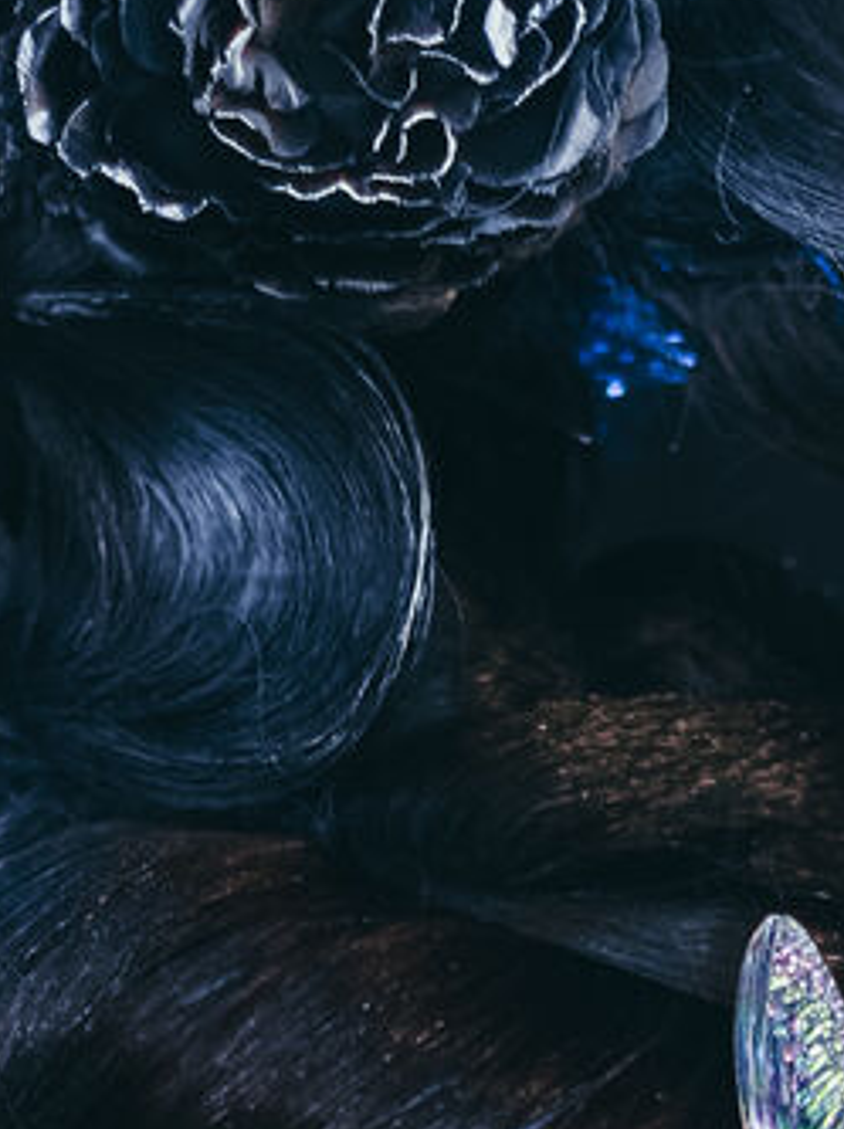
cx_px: 498
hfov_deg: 5.8
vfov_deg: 7.6
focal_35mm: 255
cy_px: 1966
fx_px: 8306
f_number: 2
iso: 320
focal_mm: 50
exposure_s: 1/100
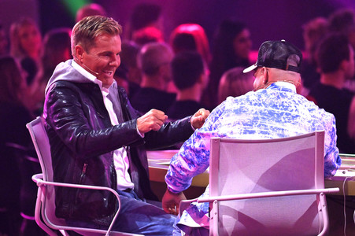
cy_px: 118
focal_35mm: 400
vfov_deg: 3.4
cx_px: 178
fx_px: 3941
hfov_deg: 5.2
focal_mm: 400
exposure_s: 1/640
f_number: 5.6
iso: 5000
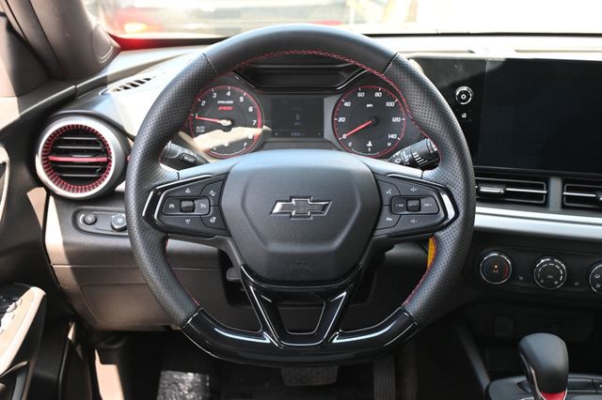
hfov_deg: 46.4
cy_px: 200
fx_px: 702
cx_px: 301
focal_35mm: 42
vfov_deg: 31.9
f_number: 4.5
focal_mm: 28
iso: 1100
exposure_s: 1/125
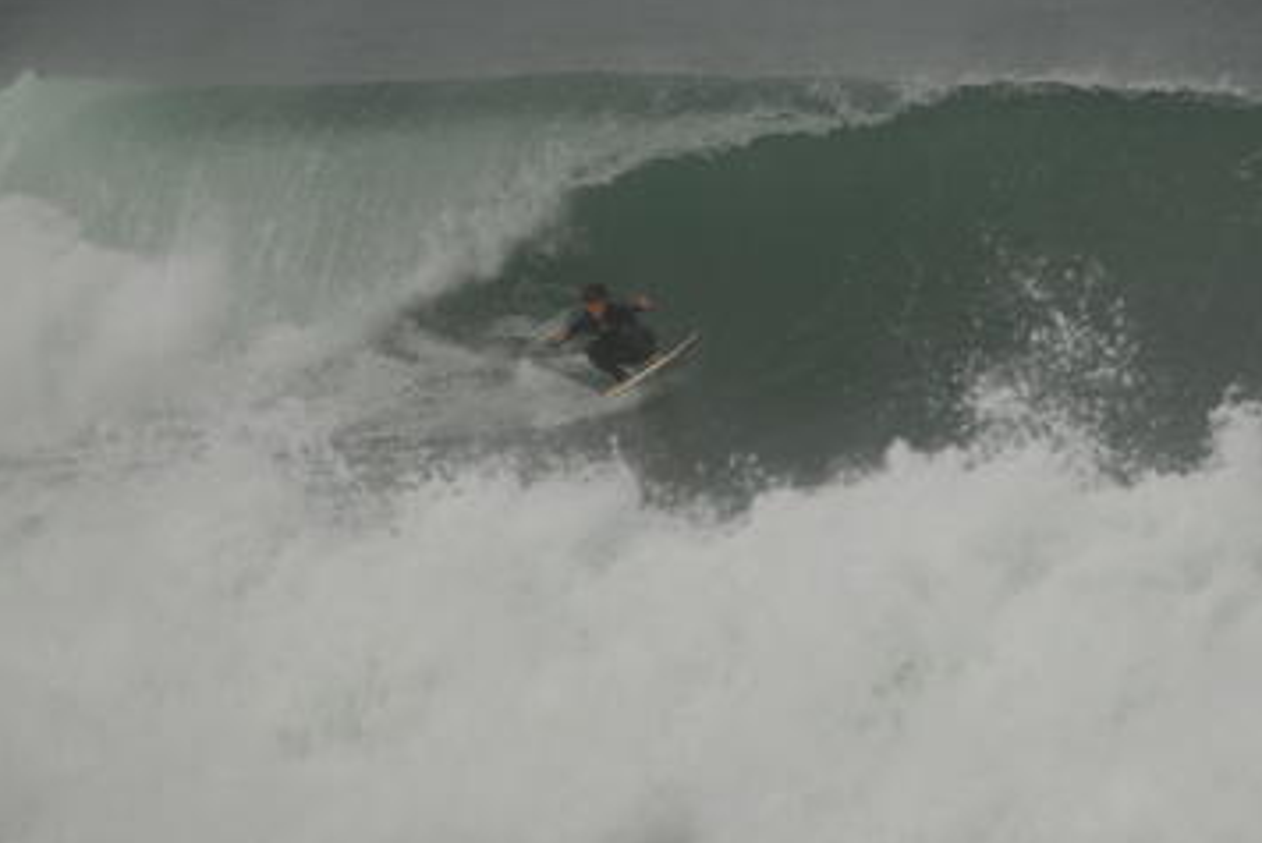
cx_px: 883
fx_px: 24418
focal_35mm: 696
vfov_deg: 2.0
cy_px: 368
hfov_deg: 3.0
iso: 400
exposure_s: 1/5000
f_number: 4.5
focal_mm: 300
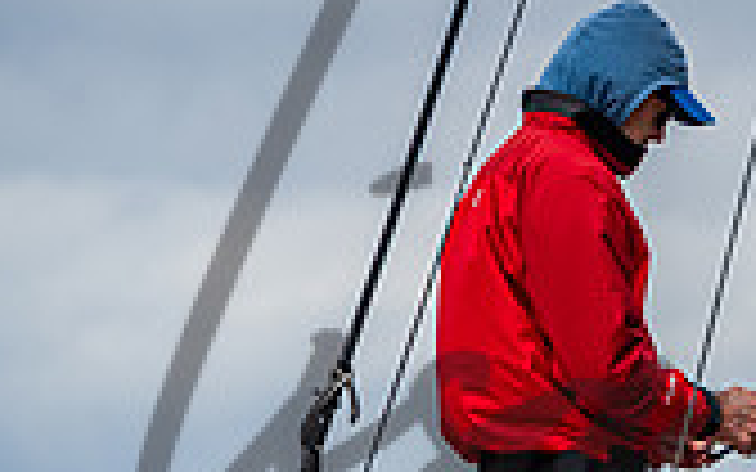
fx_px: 16977
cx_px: 1126
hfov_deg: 2.5
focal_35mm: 824
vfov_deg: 1.6
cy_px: 349
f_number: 8
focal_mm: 230
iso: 500
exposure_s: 1/2000
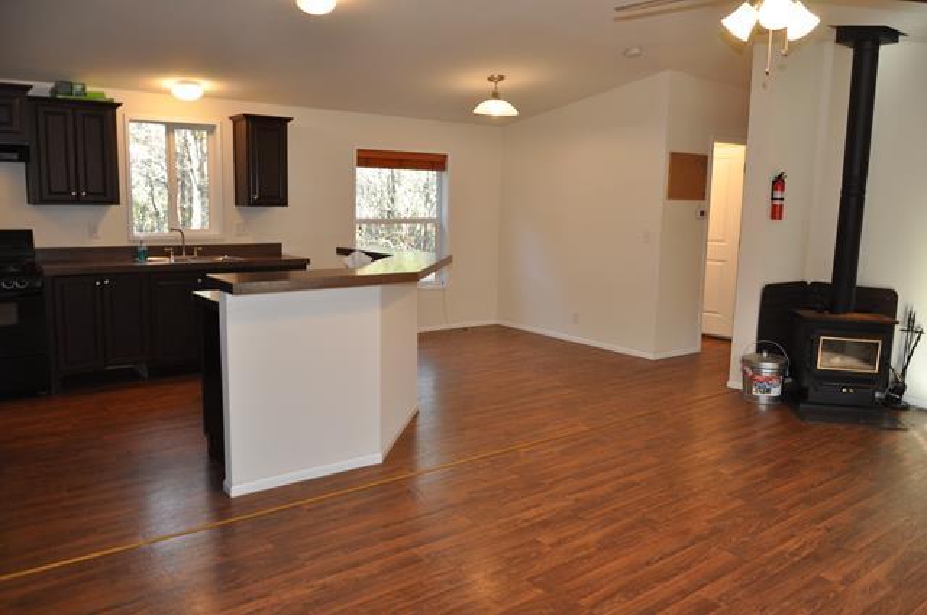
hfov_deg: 67.4
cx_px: 464
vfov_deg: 47.8
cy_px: 308
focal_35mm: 27
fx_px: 694
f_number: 3.5
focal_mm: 18
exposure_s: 1/125
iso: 450
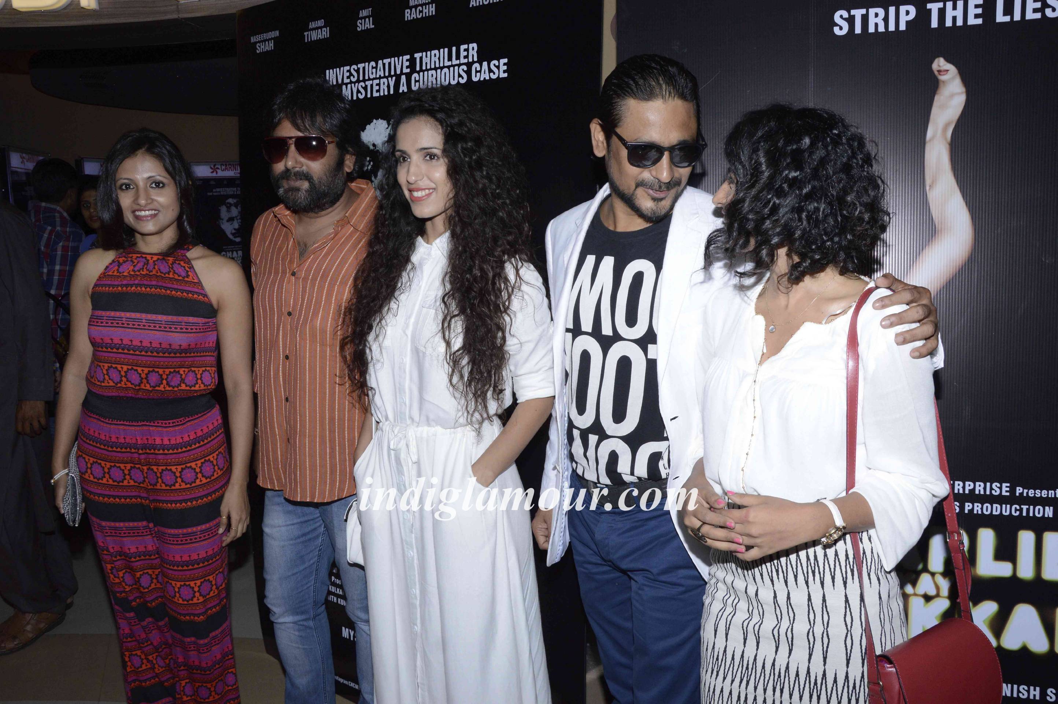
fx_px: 925
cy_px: 352
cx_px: 529
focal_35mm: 32
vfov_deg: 41.6
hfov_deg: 59.5
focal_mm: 21
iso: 800
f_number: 10
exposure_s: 1/160
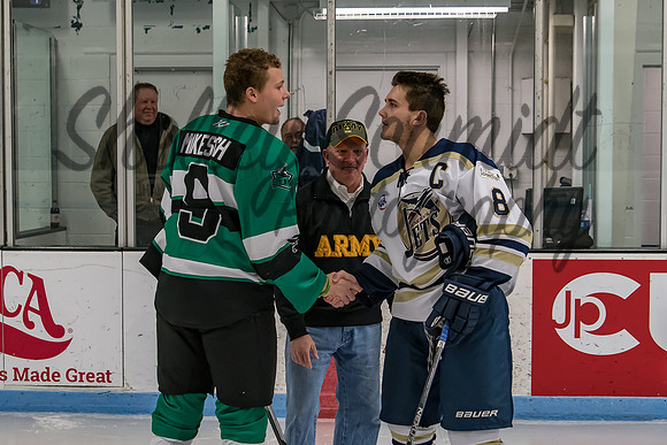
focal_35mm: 64
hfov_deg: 31.5
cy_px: 223
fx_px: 1184
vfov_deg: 21.3
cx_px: 344
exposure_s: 1/320
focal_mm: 36
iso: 2000
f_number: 4.5
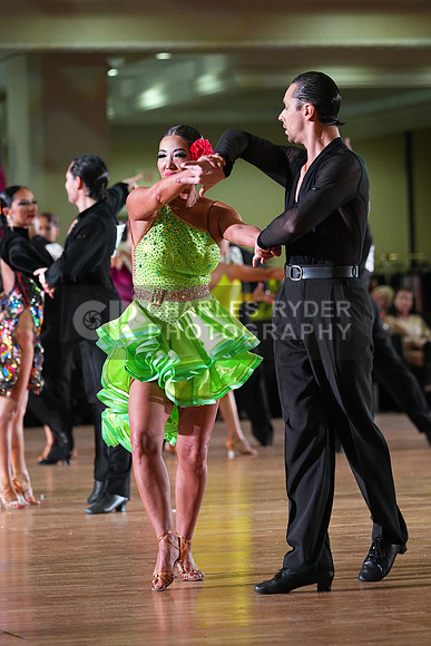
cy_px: 323
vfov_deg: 10.3
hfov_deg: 6.9
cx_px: 216
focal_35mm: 200
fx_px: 3589
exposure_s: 1/400
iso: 8000
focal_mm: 200
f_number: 5
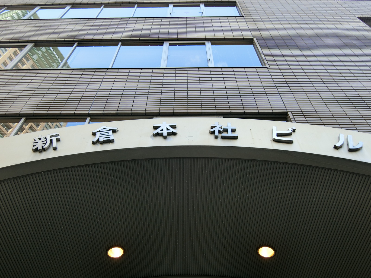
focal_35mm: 34
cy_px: 139
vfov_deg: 41.8
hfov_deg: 54.0
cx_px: 186
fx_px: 364
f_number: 3.4
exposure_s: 1/125
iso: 125
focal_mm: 7.2
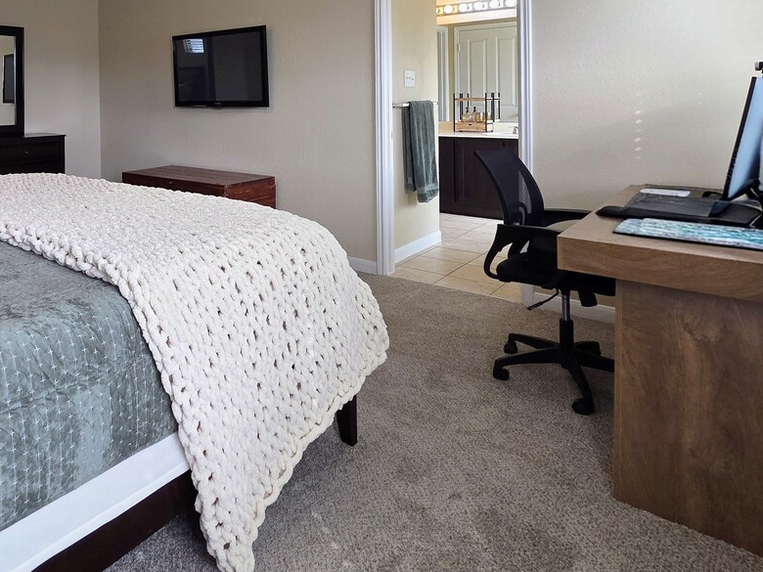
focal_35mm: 24
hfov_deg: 66.8
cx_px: 185
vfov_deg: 52.5
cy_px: 101
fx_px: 529
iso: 100
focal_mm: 2.2
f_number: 2.2
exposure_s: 1/120
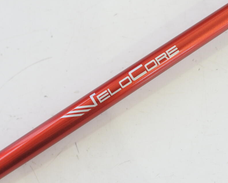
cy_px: 92
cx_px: 111
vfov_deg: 27.2
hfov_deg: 33.6
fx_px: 378
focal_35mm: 56
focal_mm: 18.5
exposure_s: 1/125
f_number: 2.8
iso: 640
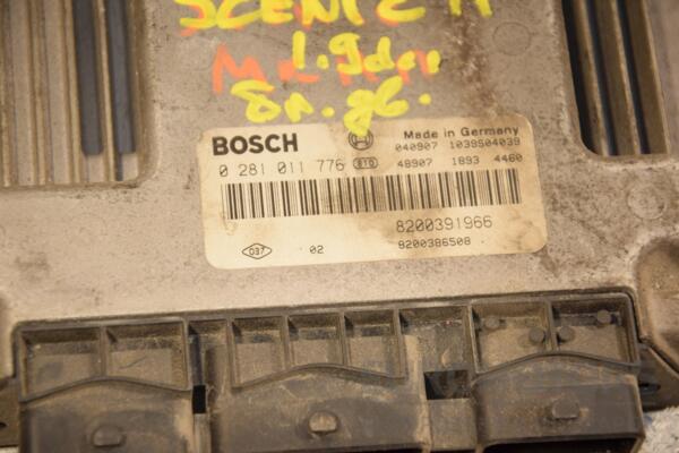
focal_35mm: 158
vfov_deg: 8.7
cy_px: 226
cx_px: 340
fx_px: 2970
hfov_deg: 13.0
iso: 800
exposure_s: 1/200
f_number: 5.6
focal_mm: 105
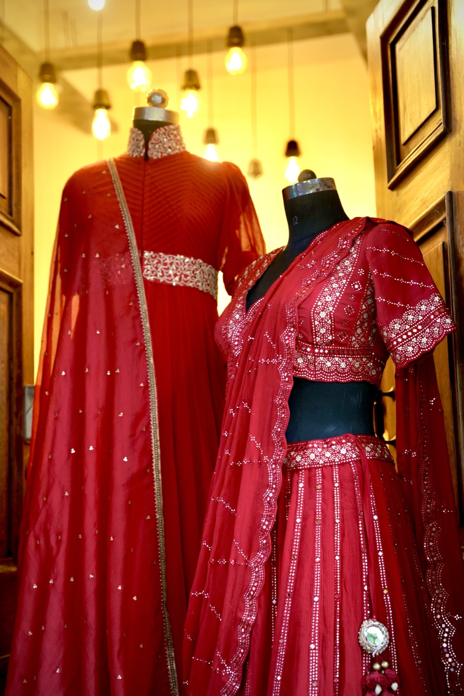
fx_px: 1112
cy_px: 348
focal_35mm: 58
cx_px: 232
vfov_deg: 34.8
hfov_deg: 23.6
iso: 2000
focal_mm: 57.5
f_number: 3.2
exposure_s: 1/60
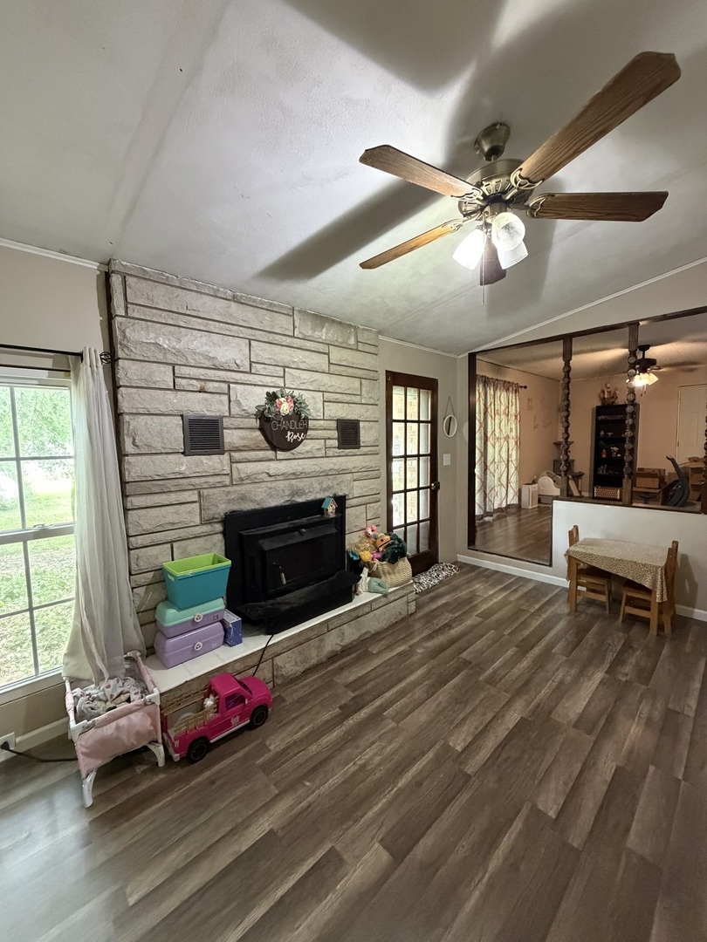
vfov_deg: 102.1
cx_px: 354
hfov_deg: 85.7
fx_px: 381
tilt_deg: -4.7
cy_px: 471
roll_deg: +0.8
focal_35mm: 14
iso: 800
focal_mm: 2.22
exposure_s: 1/60
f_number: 2.2
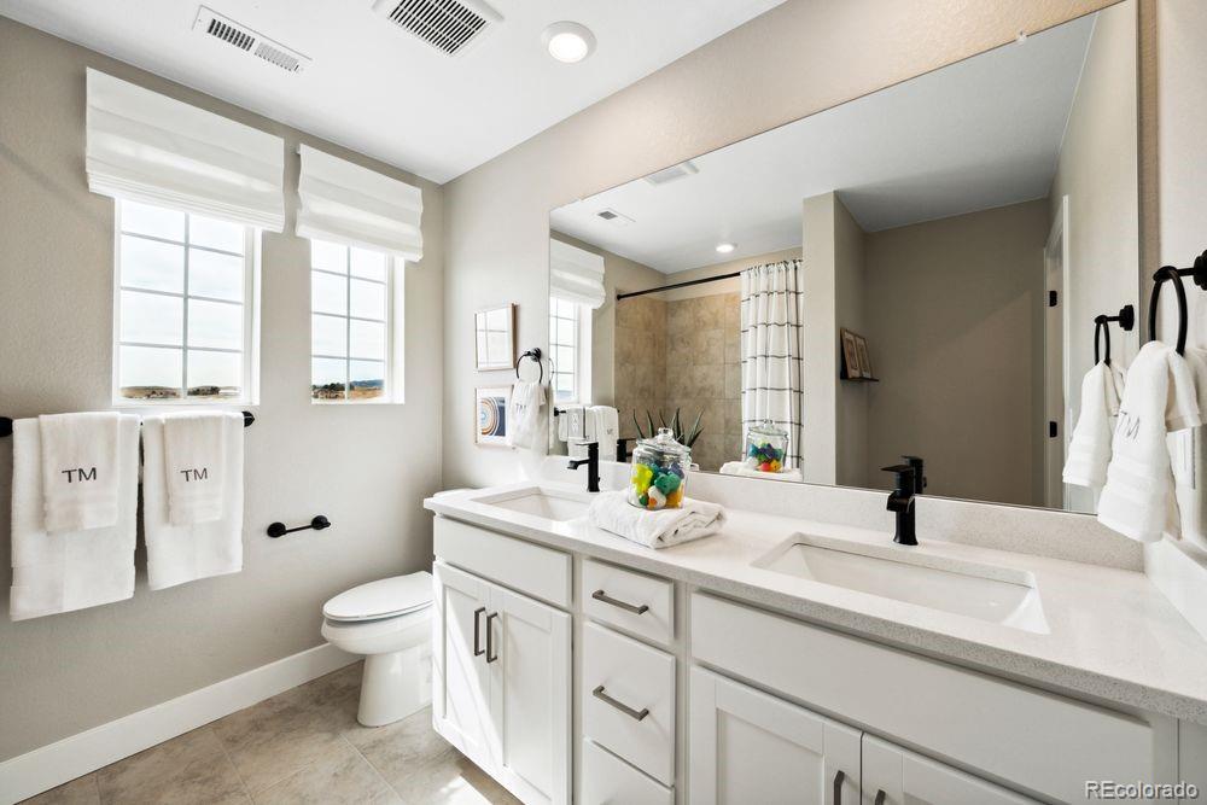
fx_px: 469
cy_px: 402
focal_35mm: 14
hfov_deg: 104.2
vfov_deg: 81.2
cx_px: 604
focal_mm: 14
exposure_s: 1/100
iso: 500
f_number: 10
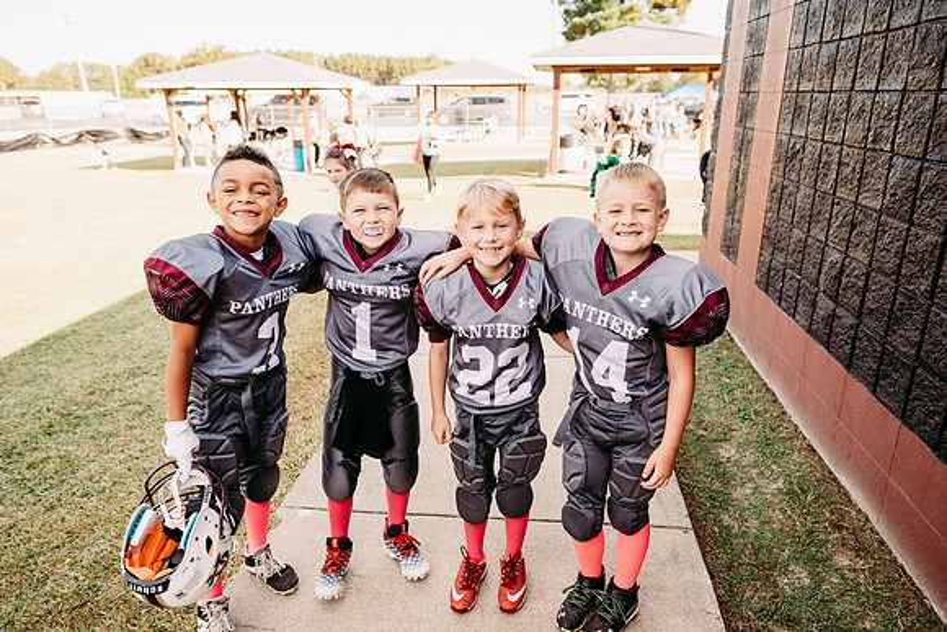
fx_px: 631
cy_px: 316
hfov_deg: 73.7
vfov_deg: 53.2
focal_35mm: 24
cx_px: 474
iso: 160
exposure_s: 1/400
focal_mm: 24
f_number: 3.5
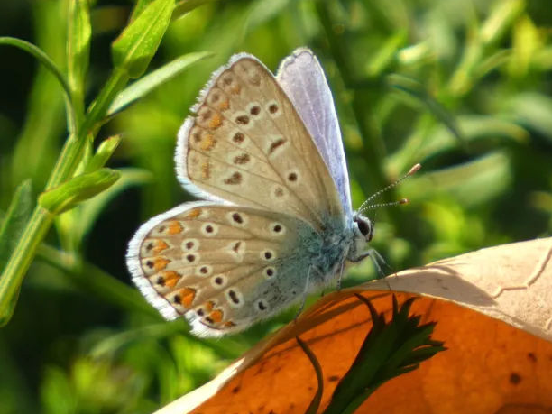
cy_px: 199
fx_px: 19502
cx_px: 274
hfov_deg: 1.6
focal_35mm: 1223
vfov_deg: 1.2
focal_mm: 209.4
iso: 160
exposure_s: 1/125
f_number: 5.8
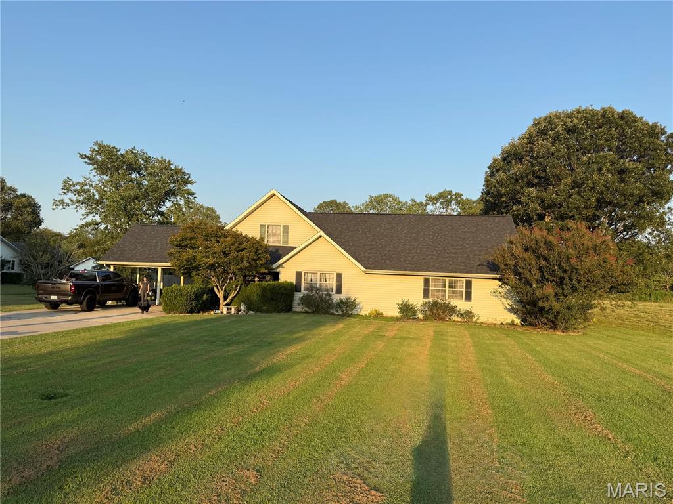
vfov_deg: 56.8
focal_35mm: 24
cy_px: 252
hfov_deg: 71.6
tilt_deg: +3.0
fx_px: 467
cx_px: 336
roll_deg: -2.5
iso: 80
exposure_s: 1/2110
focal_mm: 6.76
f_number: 1.78
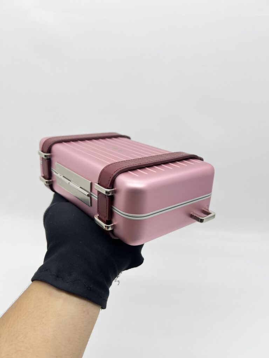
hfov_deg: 53.1
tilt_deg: -24.5
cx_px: 134
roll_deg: +0.5
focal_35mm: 26
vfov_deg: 67.3
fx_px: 269
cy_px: 179
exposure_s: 1/119
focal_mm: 5.7
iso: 32
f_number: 1.5
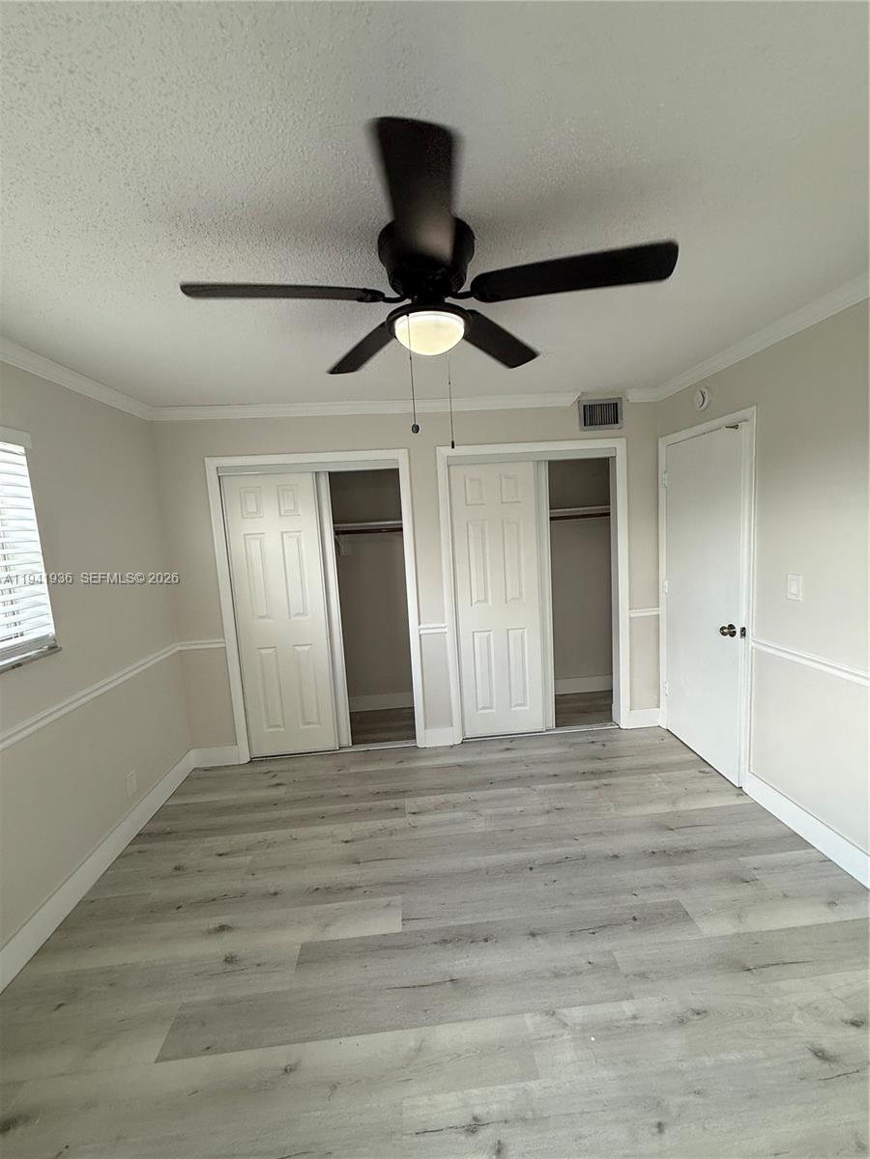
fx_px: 469
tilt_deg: -6.4
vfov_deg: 102.1
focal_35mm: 14
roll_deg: +3.2
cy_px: 580
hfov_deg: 85.7
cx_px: 435
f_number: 2.2
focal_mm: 2.22
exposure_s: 1/120
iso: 160
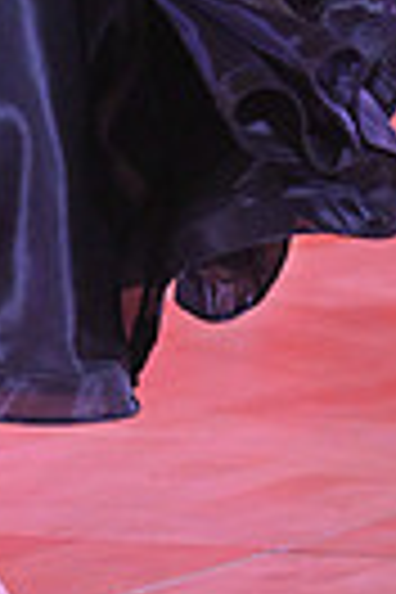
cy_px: -504
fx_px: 13793
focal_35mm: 836
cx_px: -281
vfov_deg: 2.5
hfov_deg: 1.6
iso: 3200
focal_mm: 190
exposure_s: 1/320
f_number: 5
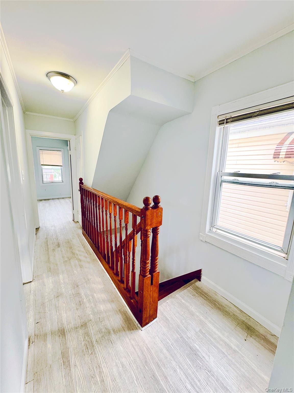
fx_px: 159
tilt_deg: -10.9
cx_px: 147
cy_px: 196
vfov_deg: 102.1
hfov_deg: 85.7
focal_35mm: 14
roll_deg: -1.3
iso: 200
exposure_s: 1/120
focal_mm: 2.22
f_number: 2.2
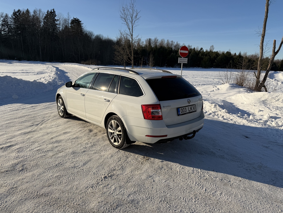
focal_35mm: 24
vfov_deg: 56.8
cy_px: 106
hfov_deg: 71.6
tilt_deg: -10.3
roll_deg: -2.3
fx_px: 196
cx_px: 142
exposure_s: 1/6711
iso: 80
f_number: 1.78
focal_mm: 6.76
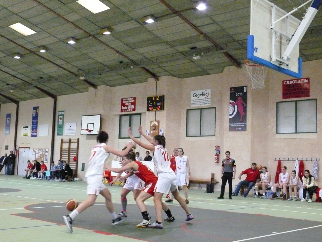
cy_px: 121
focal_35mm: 47
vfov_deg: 30.9
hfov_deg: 40.4
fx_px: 437
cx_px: 161
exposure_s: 1/160
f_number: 4
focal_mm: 9.9
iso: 1600
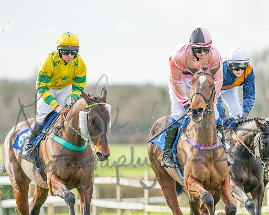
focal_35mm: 516
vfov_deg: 3.0
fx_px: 4107
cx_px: 114
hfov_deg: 3.8
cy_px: 92
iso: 500
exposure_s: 1/1600
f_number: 4.5
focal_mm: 400
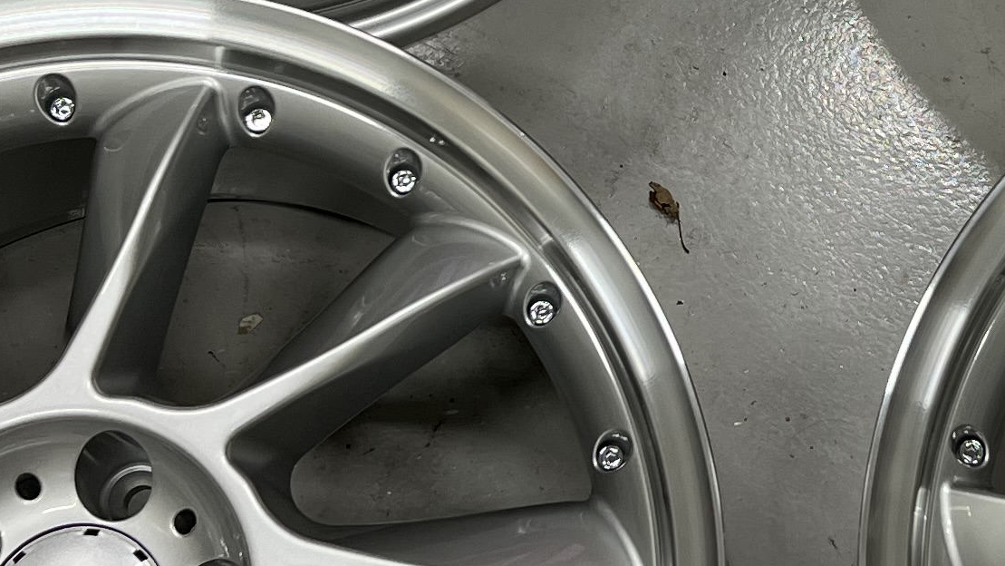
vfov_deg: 11.7
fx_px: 2745
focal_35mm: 103
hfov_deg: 20.5
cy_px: 89
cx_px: 807
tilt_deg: -70.5
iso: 64
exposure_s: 1/100
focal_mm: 5.7
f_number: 1.5
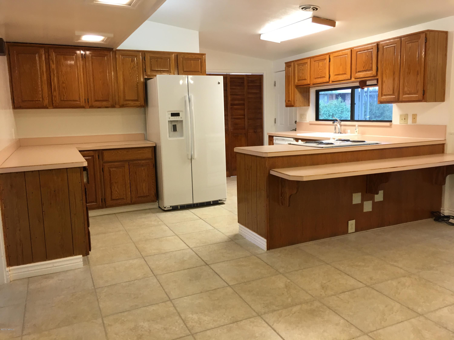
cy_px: 170
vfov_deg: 48.2
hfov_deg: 61.7
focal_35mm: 29
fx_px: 380
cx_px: 227
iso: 32
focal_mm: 4.15
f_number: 2.2
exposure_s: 1/15
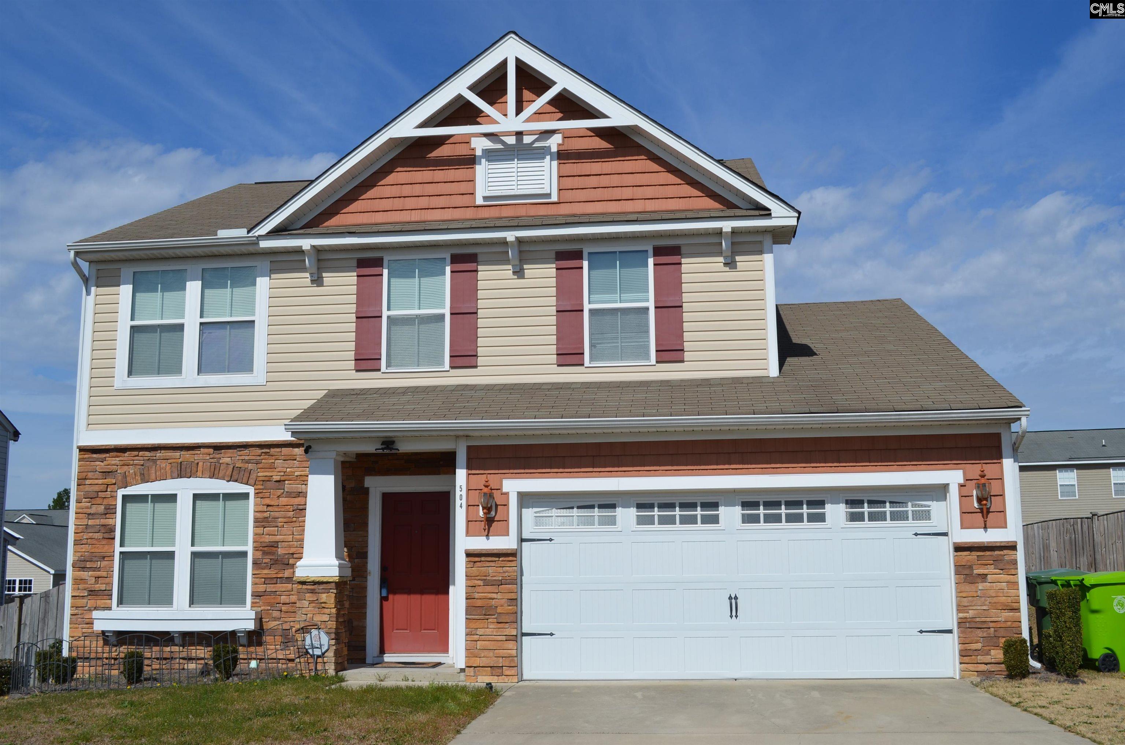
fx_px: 1123
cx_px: 562
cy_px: 372
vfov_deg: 36.7
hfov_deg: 53.2
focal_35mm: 36
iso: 100
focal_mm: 24
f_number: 10
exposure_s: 1/400
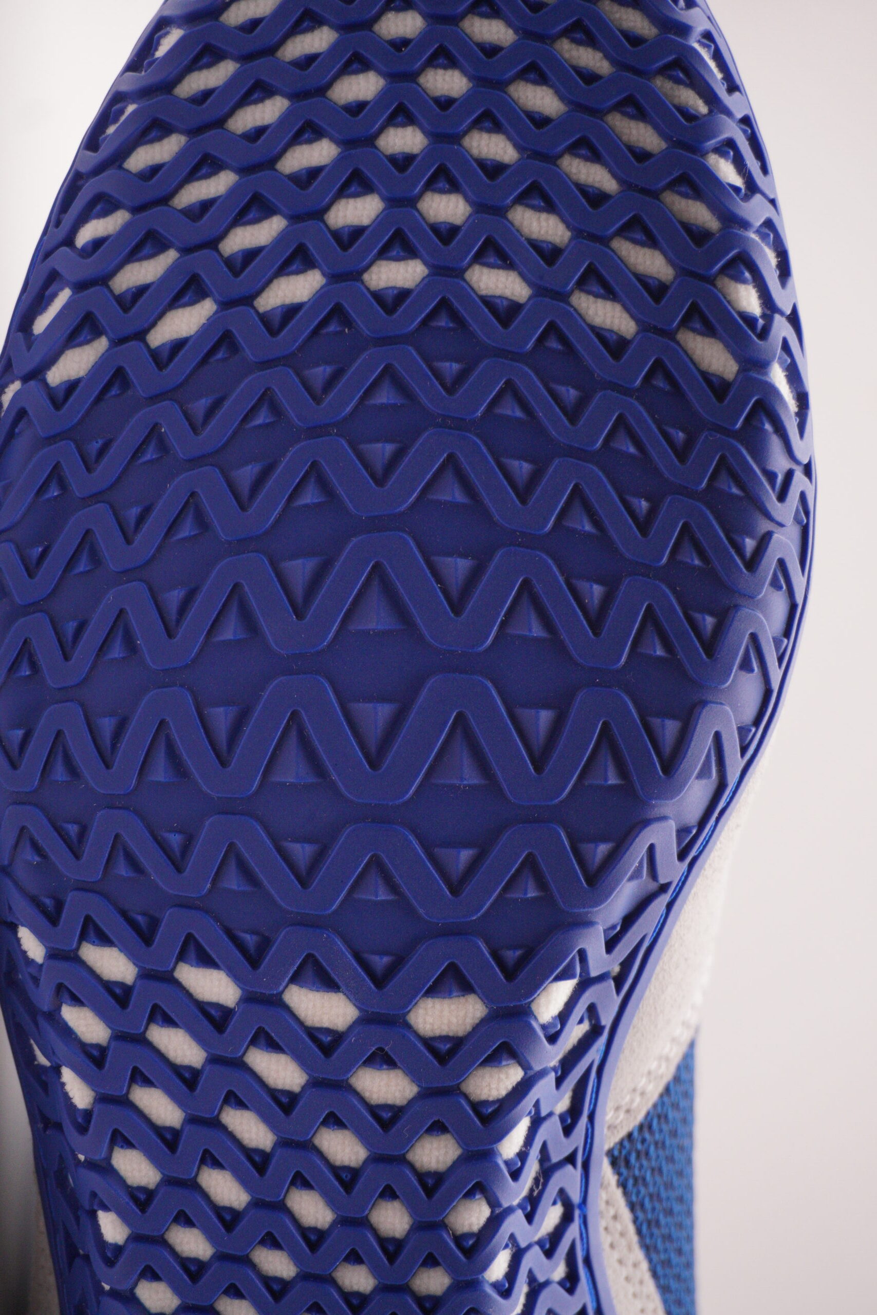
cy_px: 658
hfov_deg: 23.2
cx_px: 438
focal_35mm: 58
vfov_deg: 34.2
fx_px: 2137
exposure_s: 1/200
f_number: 5.6
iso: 1000
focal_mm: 39
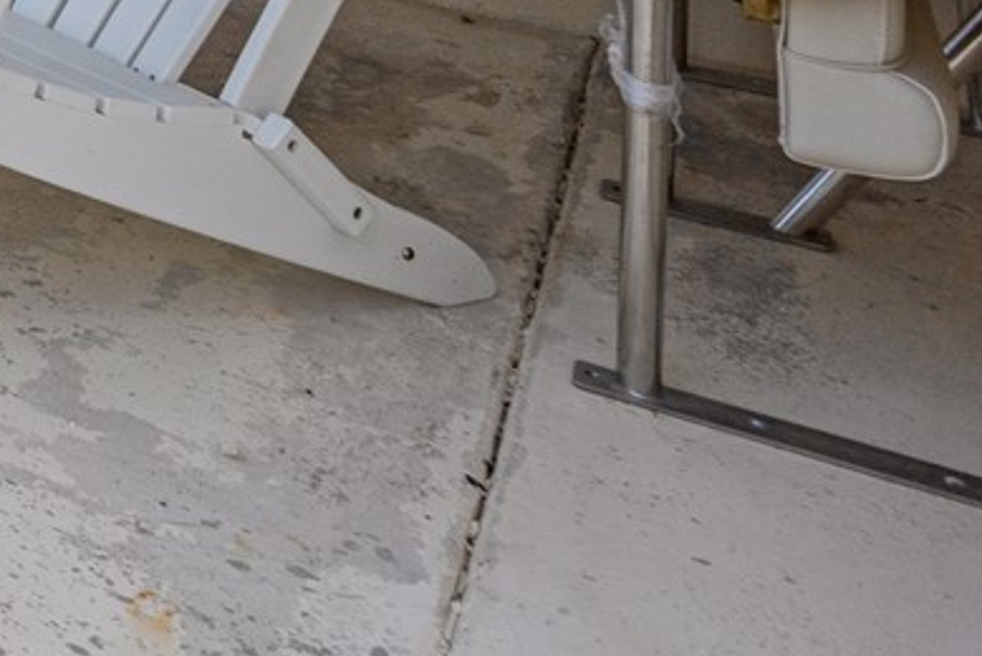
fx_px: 1665
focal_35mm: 61
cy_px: -566
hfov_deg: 17.9
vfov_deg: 17.5
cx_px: -1104
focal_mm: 14
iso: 100
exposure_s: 1/50
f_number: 8
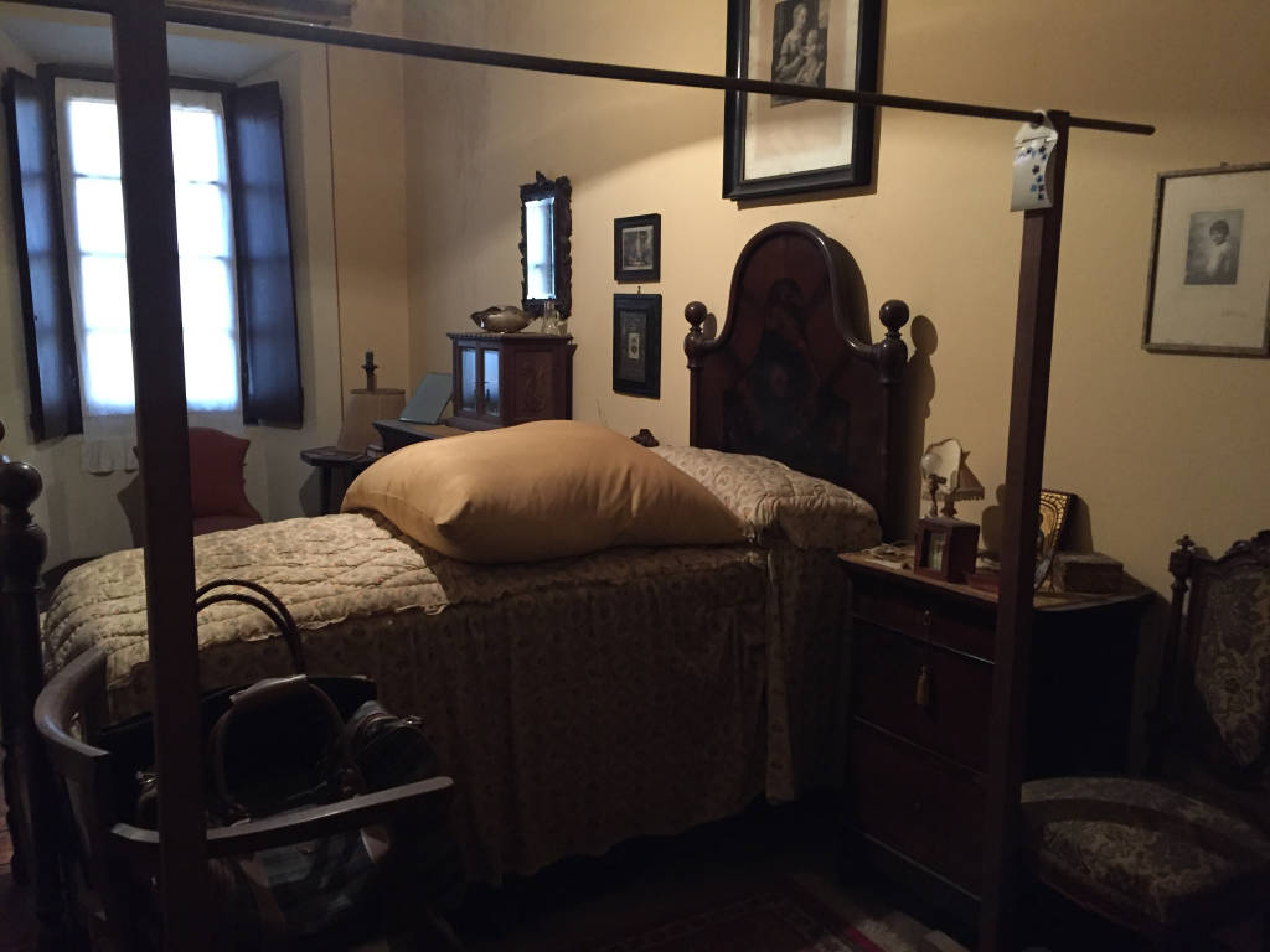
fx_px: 1064
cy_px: 476
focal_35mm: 29
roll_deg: -0.6
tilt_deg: -8.0
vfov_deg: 48.2
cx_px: 635
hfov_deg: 61.7
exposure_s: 1/17
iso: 250
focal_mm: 4.15
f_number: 2.2
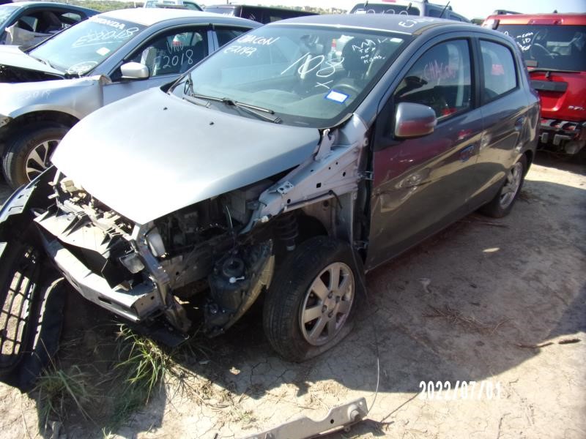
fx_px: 406
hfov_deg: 71.6
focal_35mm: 24
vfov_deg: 56.8
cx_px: 293
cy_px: 220
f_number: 3.3
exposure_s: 1/450
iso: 80
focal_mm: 4.3
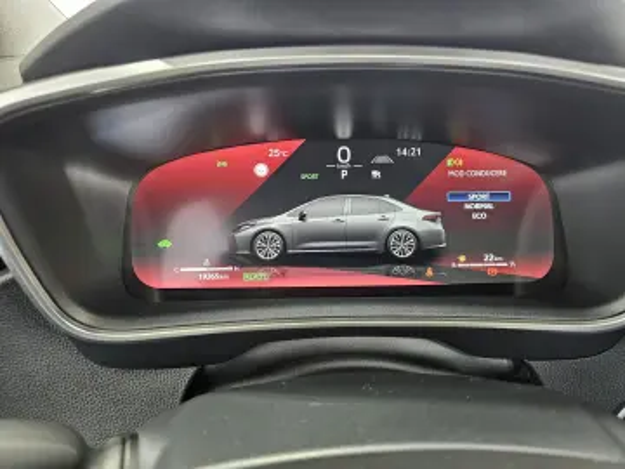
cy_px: 234
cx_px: 312
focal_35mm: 23
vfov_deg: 58.9
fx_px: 415
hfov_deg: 73.9
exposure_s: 1/50
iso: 500
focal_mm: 6.3
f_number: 1.7
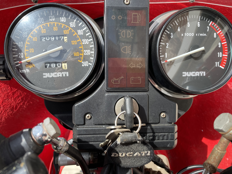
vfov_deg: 53.1
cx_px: 116
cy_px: 87
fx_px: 174
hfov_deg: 67.3
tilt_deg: -42.3
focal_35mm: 26
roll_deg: -1.9
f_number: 1.6
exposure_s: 1/932
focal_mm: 4.2
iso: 32
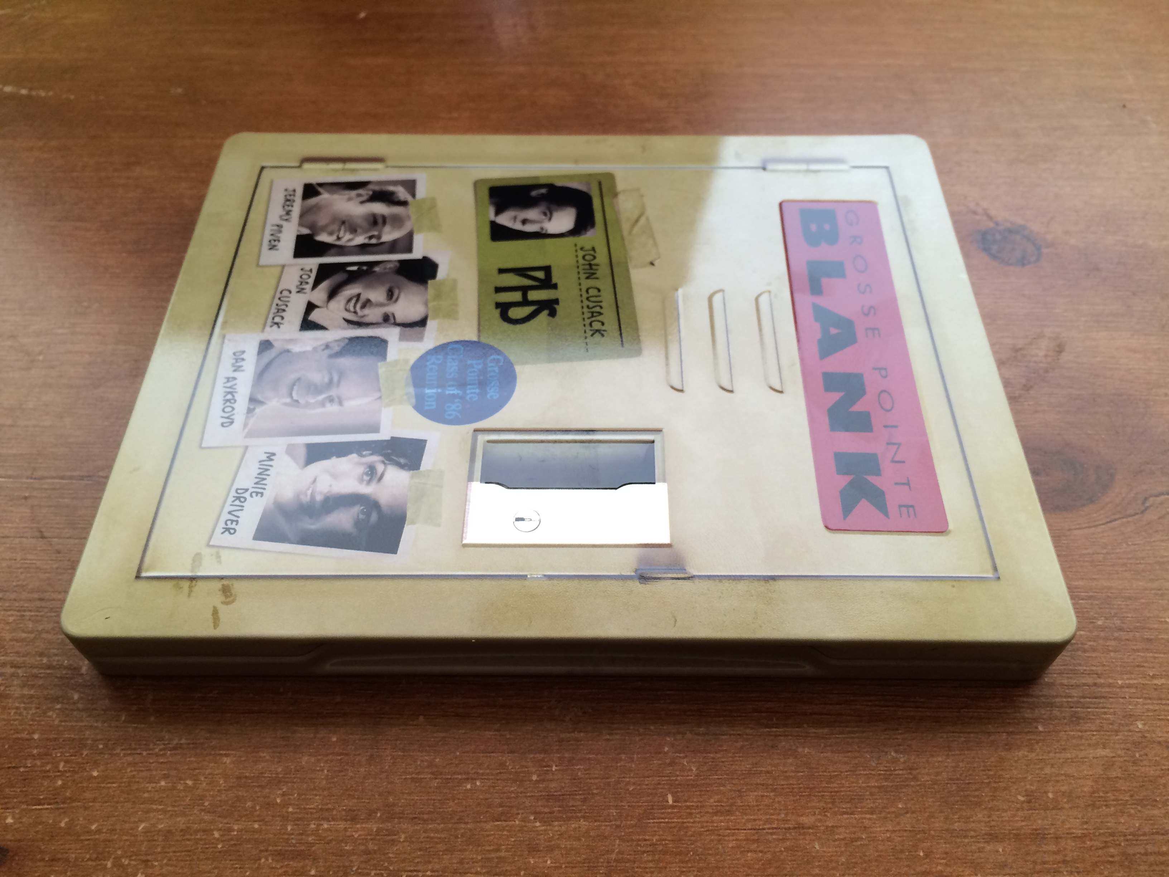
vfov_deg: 48.2
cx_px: 584
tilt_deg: -53.4
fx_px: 979
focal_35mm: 29
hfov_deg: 61.7
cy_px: 438
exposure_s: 1/40
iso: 40
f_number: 2.2
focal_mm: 4.15
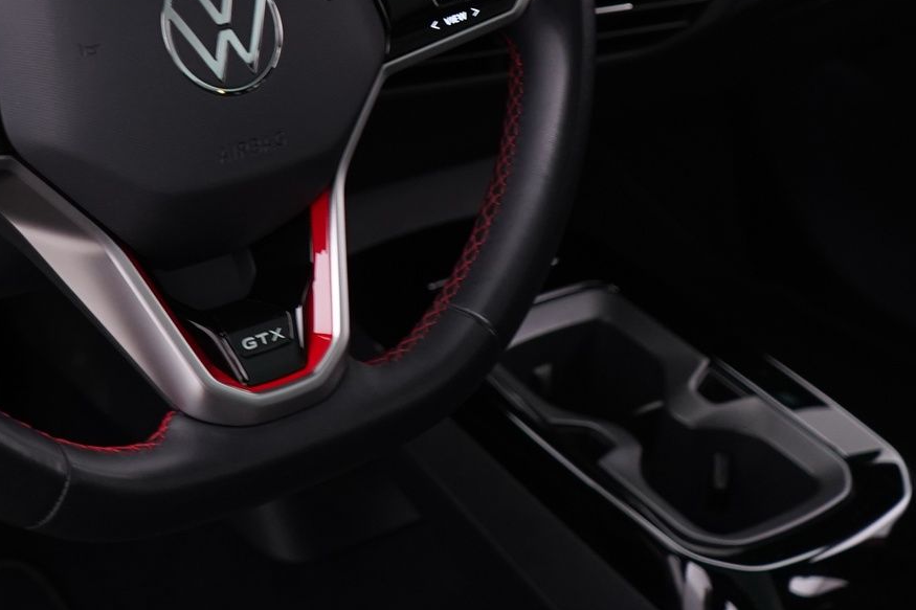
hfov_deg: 25.3
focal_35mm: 80
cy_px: -22
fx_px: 2035
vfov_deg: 16.6
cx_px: 392
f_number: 3.5
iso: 1250
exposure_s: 1/30
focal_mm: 28
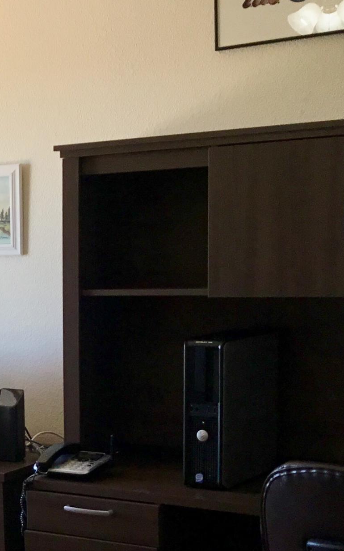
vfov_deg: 25.6
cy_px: 400
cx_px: -213
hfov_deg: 14.8
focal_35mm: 80
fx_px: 1200
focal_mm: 3.3
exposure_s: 1/60
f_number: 2.4
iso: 25
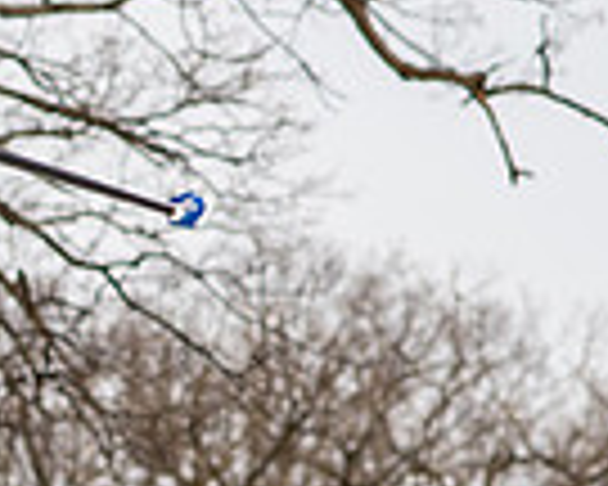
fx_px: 10797
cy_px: 421
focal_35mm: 600
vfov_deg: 2.6
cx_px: -335
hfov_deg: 3.2
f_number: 5.6
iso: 400
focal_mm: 85
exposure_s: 1/2000
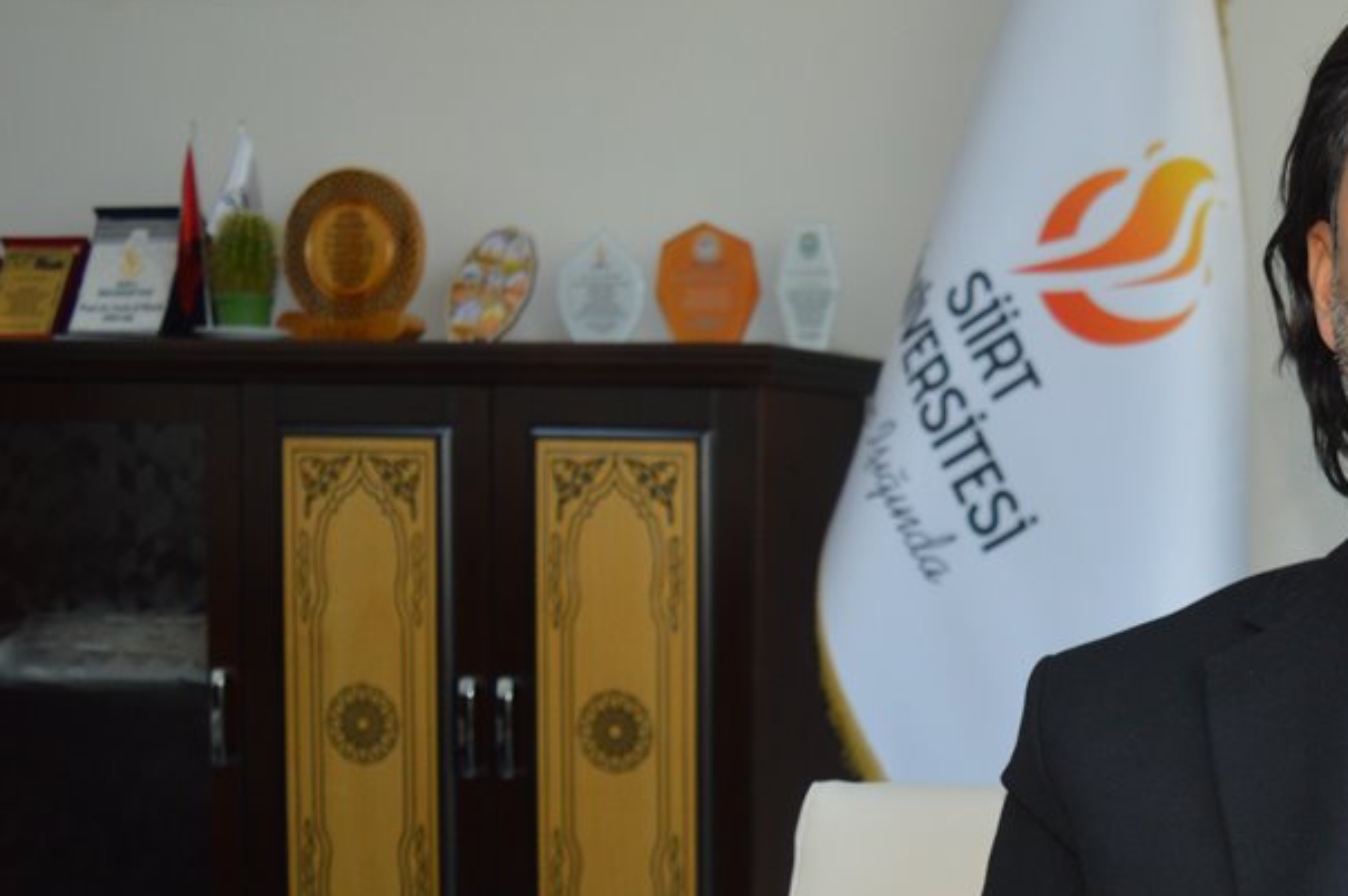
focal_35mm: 68
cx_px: 1453
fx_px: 2544
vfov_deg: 19.7
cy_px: 757
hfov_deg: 27.4
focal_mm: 20
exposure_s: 1/60
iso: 400
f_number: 3.5
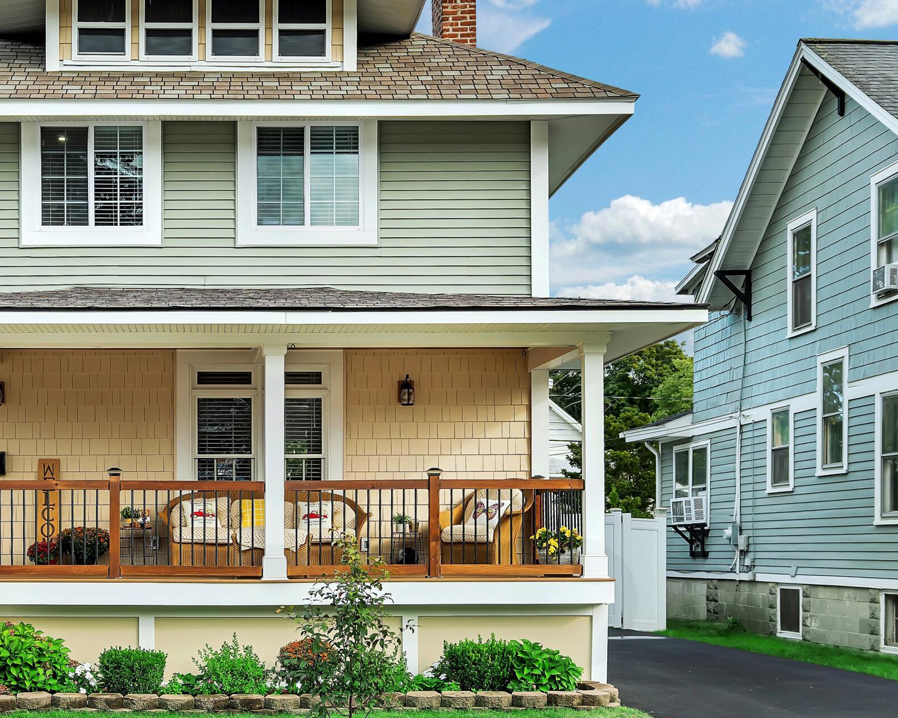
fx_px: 1409
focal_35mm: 53
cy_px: 350
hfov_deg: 34.4
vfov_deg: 28.6
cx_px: 199
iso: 320
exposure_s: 1/320
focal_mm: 30
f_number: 4
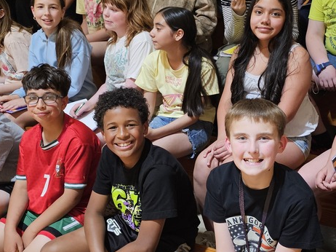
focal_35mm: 51
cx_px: 223
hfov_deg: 37.1
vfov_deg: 28.5
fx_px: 495
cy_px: 127
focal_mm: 6.3
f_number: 1.7
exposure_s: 1/120
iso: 250
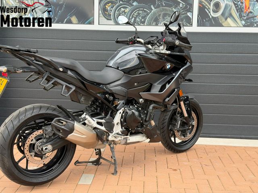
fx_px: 358
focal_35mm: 48
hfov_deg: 39.7
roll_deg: -1.4
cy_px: 96
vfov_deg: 30.3
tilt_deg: -7.1
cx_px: 129
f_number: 1.78
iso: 100
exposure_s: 1/566
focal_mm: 6.76
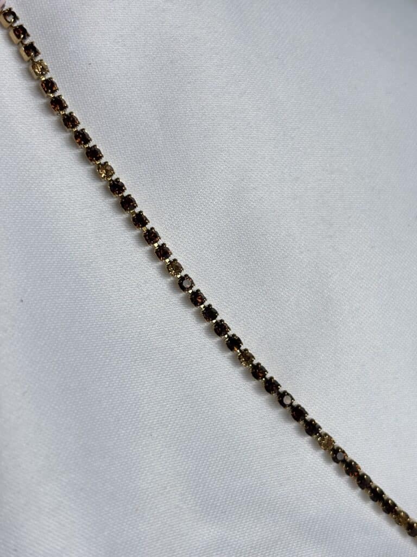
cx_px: 208
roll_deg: -12.3
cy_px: 278
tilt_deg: -36.0
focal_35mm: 52
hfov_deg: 28.0
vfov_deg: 36.8
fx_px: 835
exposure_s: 1/831
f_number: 1.6
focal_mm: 5.96
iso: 32
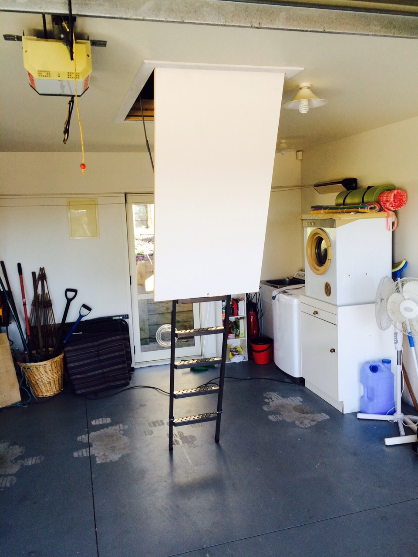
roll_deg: +2.9
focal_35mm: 29
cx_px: 209
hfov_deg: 48.2
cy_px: 278
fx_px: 467
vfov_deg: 61.7
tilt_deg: -9.5
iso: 50
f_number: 2.2
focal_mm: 4.15
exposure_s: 1/120
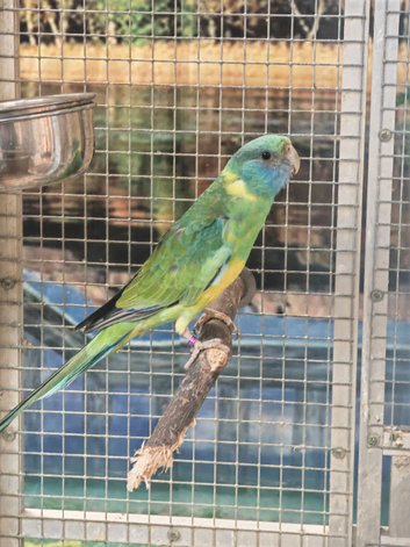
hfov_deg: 15.7
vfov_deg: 20.9
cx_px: 205
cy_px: 274
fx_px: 1485
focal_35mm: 94
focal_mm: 14.92
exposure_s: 1/33
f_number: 3
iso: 1250
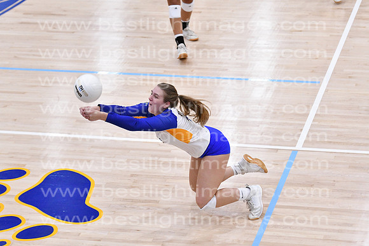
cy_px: 123
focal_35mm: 147
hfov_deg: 14.0
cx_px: 184
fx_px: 1507
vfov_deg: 9.3
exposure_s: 1/1000
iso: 6400
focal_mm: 98
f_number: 3.2
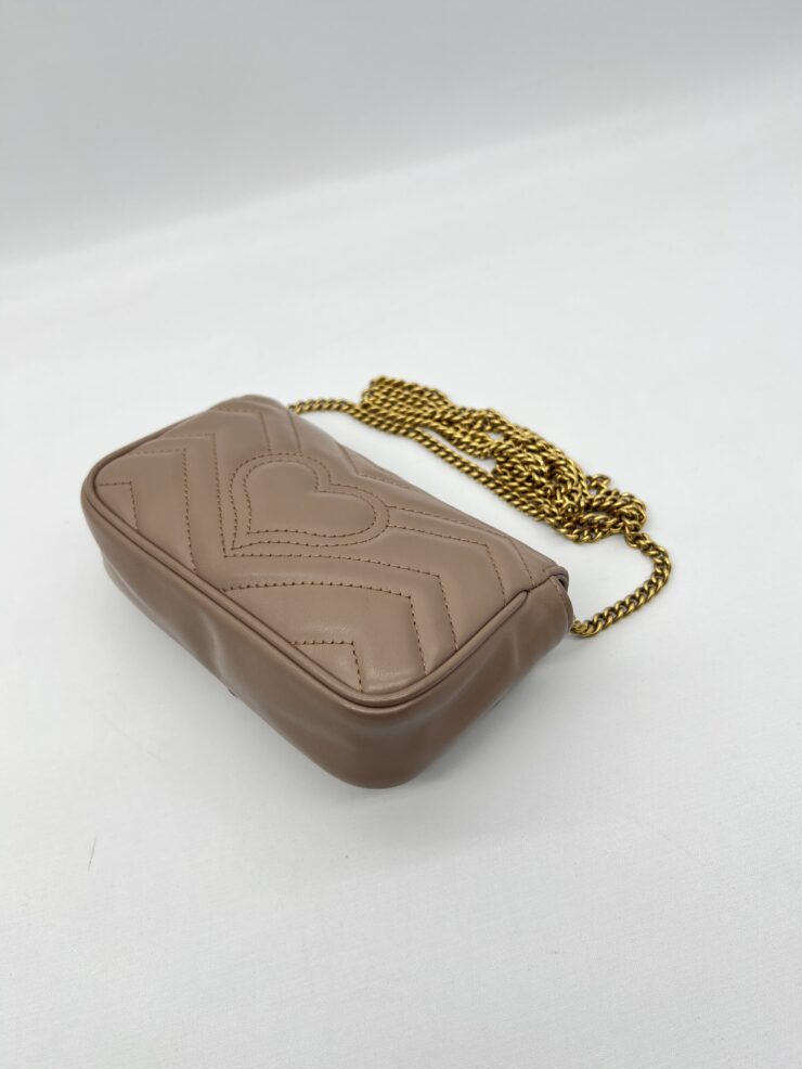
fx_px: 834
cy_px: 528
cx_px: 408
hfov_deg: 51.4
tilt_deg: -52.0
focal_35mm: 27
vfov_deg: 65.3
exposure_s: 1/169
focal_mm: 5.7
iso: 40
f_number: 1.5
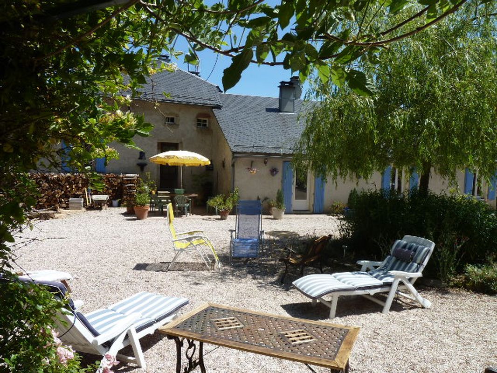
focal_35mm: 25
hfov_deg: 69.4
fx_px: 359
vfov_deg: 54.9
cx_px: 248
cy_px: 186
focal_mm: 4.1
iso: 80
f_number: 4.5
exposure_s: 1/400
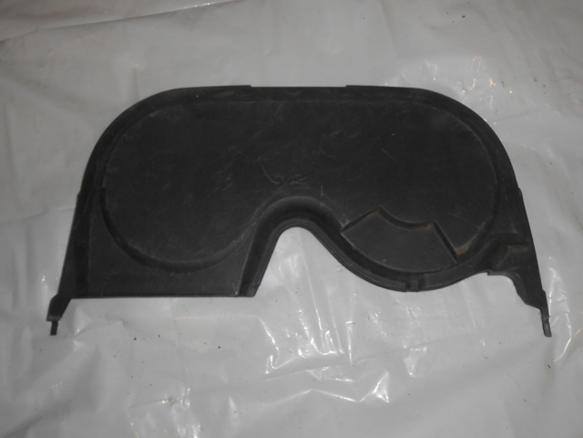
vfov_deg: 46.8
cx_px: 292
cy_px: 219
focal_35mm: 30
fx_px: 505
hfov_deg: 60.0
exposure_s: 1/25
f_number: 3.8
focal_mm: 5.3
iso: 80
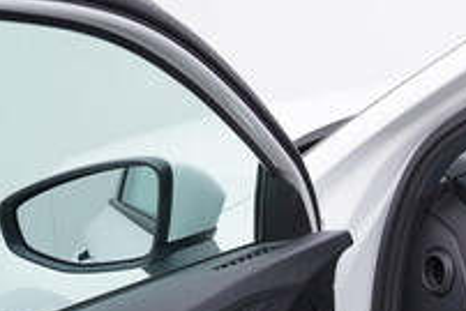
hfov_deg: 19.3
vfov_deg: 13.6
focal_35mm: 98
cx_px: 595
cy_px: 363
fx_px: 1269
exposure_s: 1/60
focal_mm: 24
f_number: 3.5
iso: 125
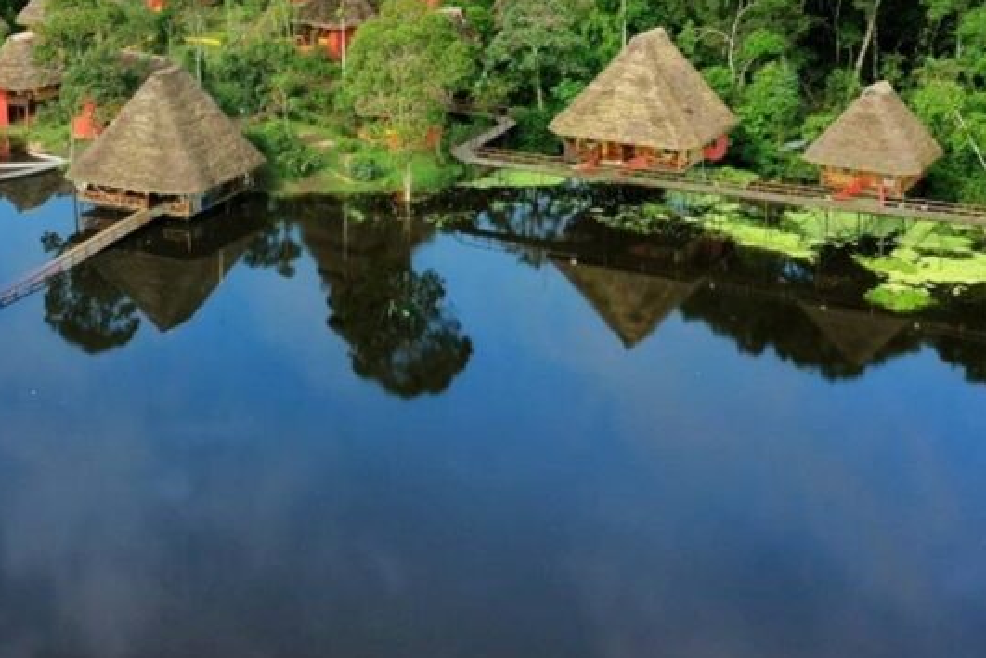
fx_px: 1479
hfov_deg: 36.7
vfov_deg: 24.3
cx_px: 397
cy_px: 55
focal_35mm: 54
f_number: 8
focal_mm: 10.26
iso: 100
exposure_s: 1/15
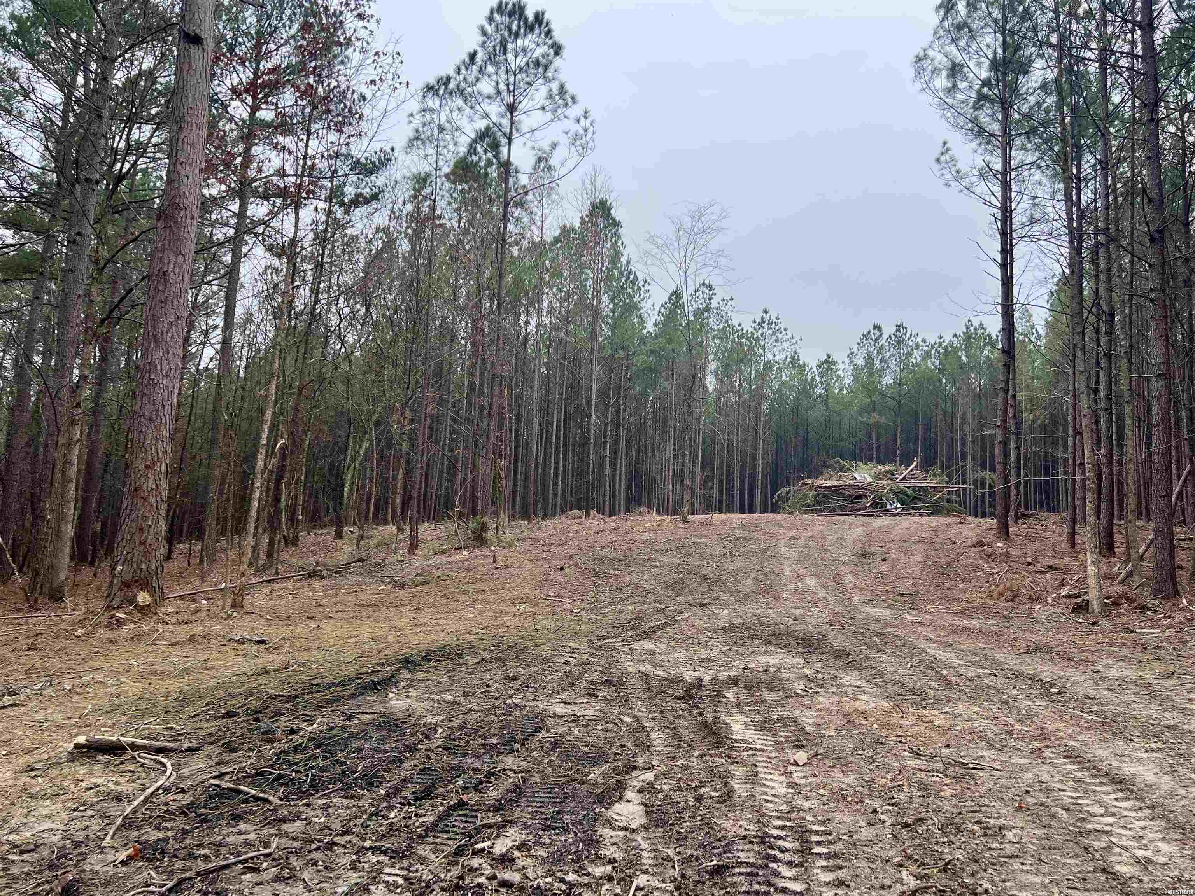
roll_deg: -2.4
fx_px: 898
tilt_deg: +6.2
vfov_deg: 53.1
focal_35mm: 26
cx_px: 598
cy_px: 448
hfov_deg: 67.3
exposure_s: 1/426
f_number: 1.5
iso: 50
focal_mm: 5.7
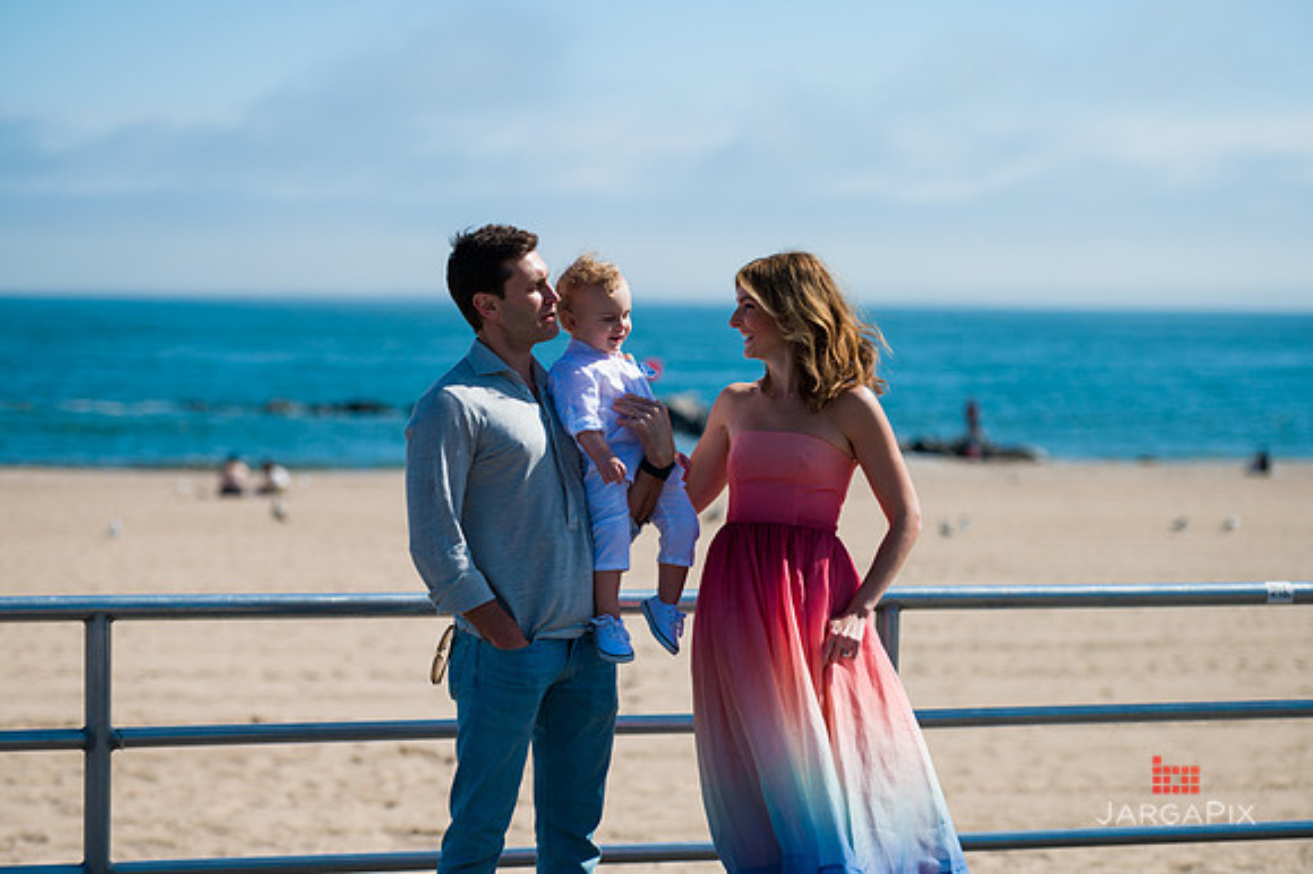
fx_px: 3827
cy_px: 437
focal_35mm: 105
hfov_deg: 19.5
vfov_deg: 13.0
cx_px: 656
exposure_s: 1/5000
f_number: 3.2
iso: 200
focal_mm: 105
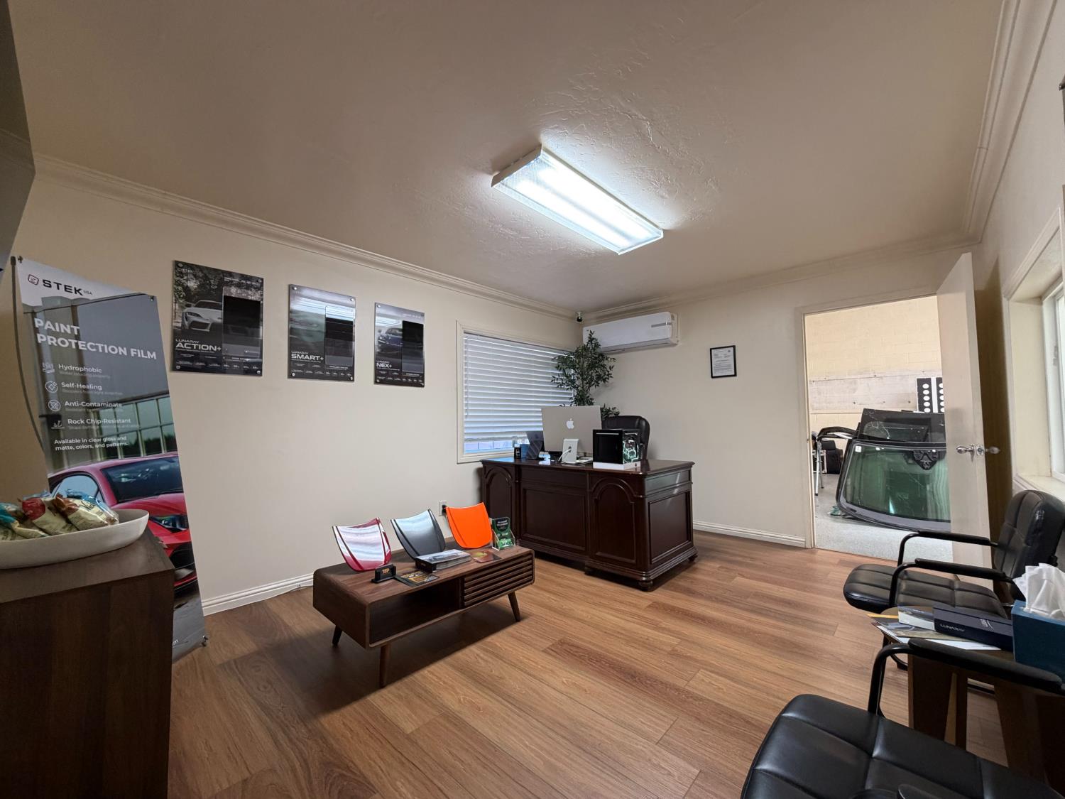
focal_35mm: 14
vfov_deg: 85.7
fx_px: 431
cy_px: 400
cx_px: 532
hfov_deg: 102.1
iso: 250
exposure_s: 1/60
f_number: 2.2
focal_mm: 2.22
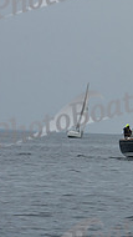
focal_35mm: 314
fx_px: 1967
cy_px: 35
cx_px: 232
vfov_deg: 6.9
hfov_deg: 3.8
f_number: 9
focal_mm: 98
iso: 250
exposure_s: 1/800
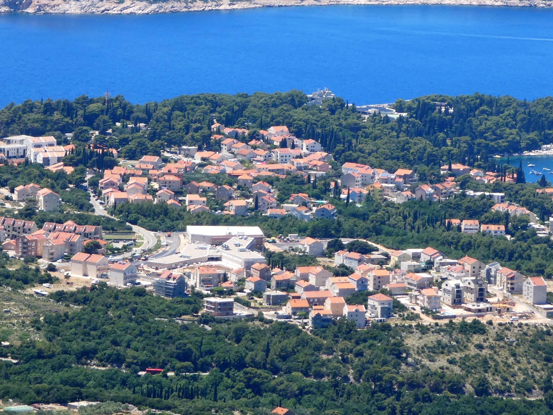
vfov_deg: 6.5
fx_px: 3675
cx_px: 360
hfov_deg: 8.6
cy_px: 166
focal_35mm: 230
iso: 80
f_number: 5.1
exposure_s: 1/320
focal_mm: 21.5
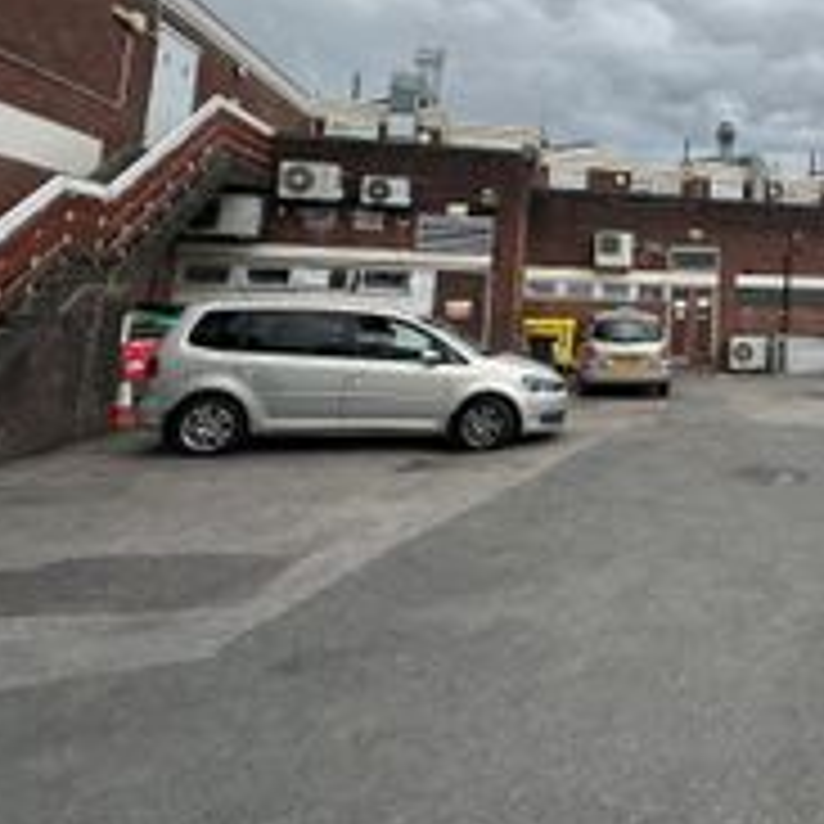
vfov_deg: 56.7
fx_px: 727
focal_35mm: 27
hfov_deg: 49.9
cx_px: 792
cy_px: 225
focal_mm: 2.22
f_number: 2.2
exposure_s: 1/1304
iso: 40
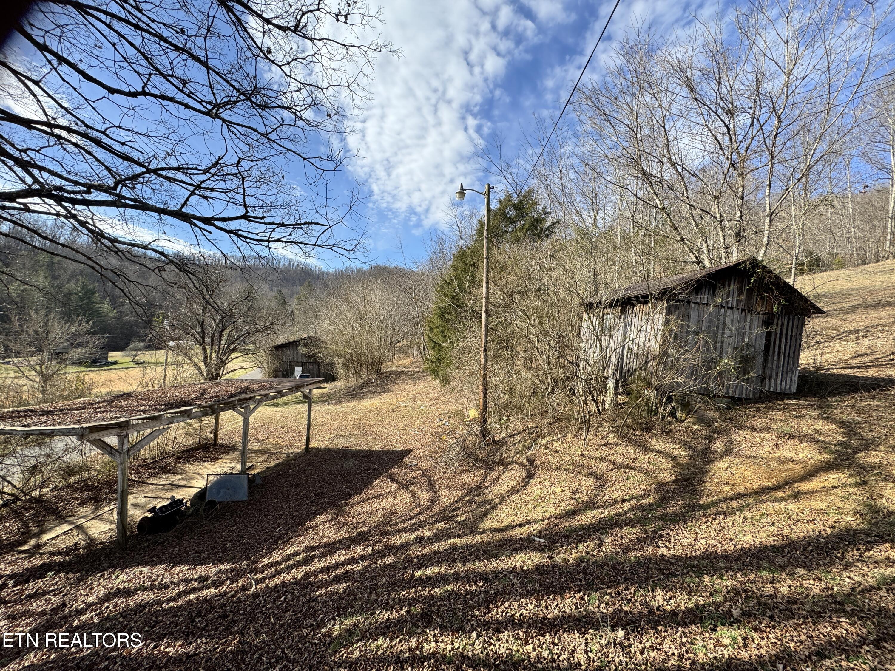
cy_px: 336
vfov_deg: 85.7
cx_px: 448
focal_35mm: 14
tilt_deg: +0.8
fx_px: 362
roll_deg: -5.4
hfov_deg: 102.1
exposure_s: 1/1078
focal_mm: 2.22
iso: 50
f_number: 2.2
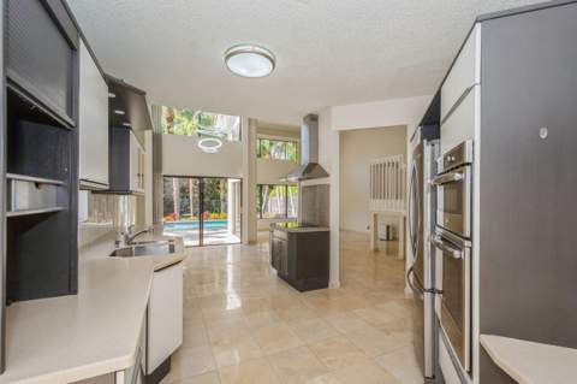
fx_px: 240
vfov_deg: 77.2
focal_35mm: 15
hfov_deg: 100.4
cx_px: 288
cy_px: 192
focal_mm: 10
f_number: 5.6
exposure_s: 1/125
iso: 200
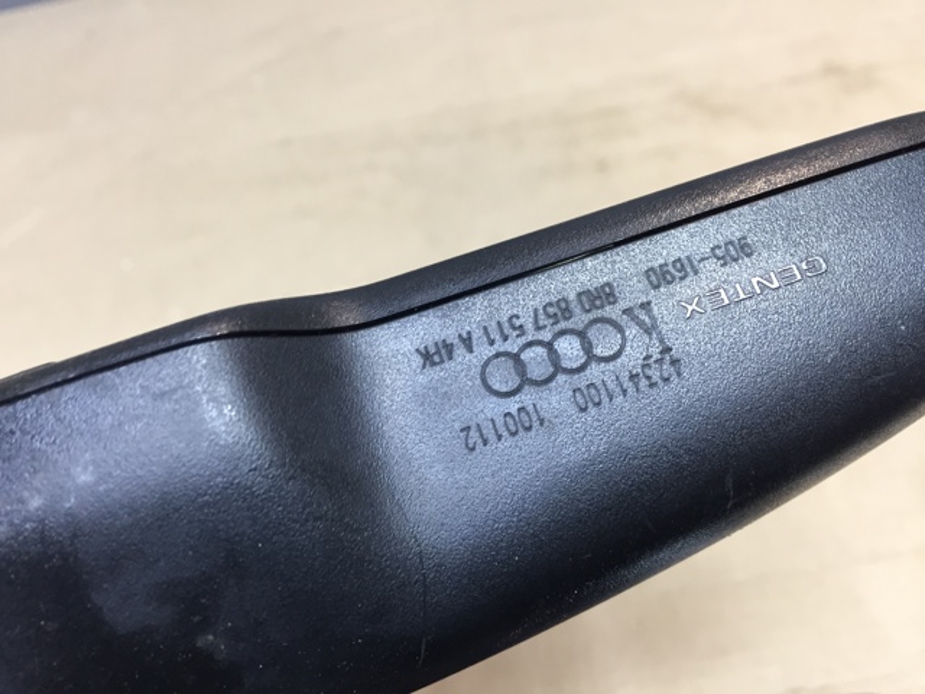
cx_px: 462
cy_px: 347
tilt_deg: -47.5
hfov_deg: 61.7
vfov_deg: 48.2
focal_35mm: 29
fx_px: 775
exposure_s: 1/33
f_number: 2.2
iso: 125
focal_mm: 4.15
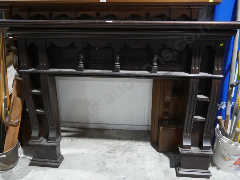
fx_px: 222
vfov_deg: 44.2
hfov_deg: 56.8
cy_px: 90
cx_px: 120
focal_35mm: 32
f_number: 3.6
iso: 640
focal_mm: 16
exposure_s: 1/60
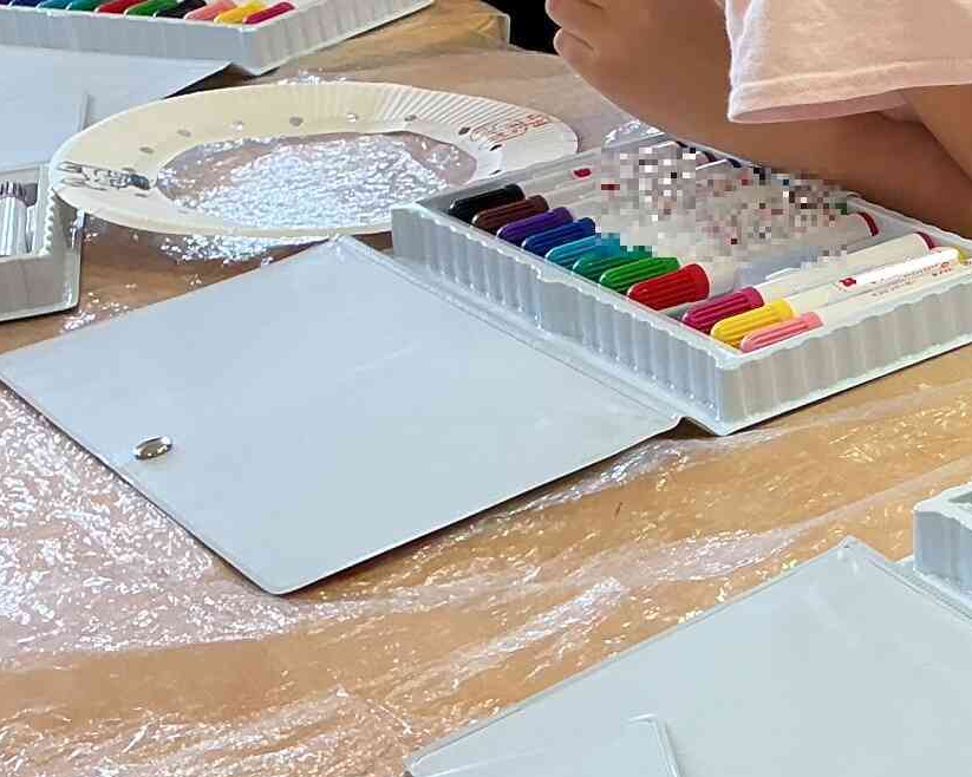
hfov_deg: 19.6
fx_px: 2473
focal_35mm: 86
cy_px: 125
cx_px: 1416
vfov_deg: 17.7
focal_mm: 3
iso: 64
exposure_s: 1/120
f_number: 1.8
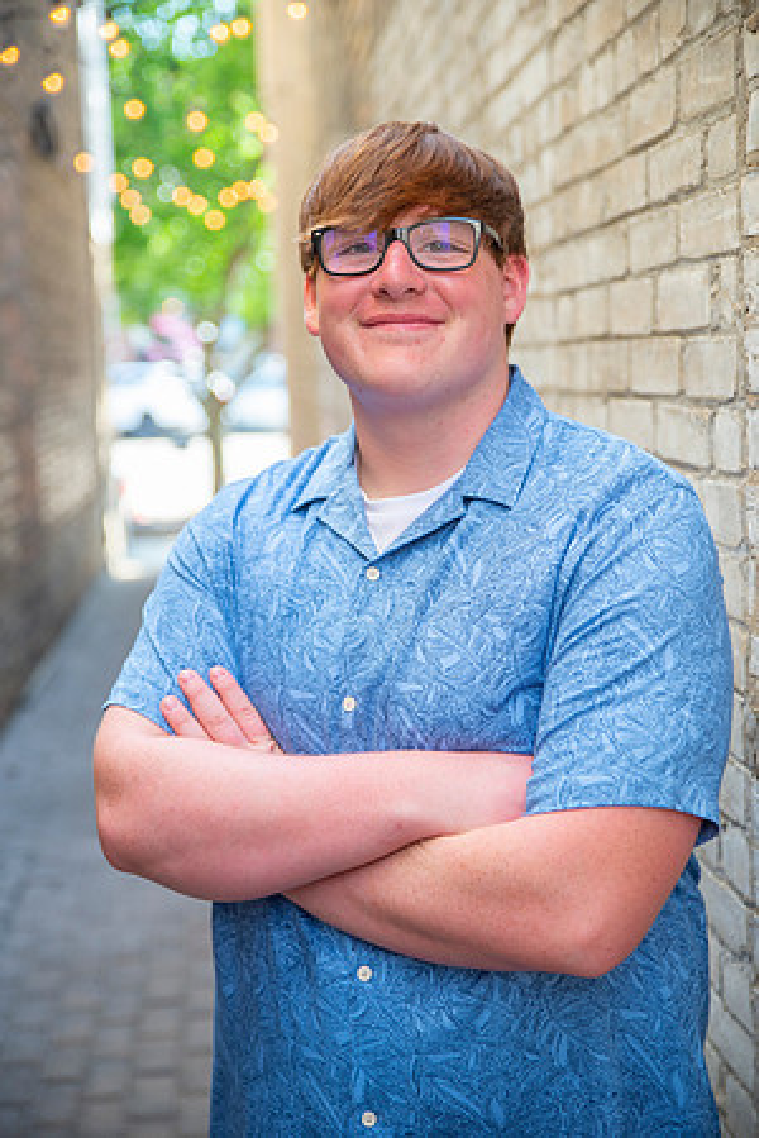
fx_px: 1739
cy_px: 569
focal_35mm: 55
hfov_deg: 24.6
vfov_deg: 36.2
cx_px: 380
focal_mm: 55
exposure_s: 1/160
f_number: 2.8
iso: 160
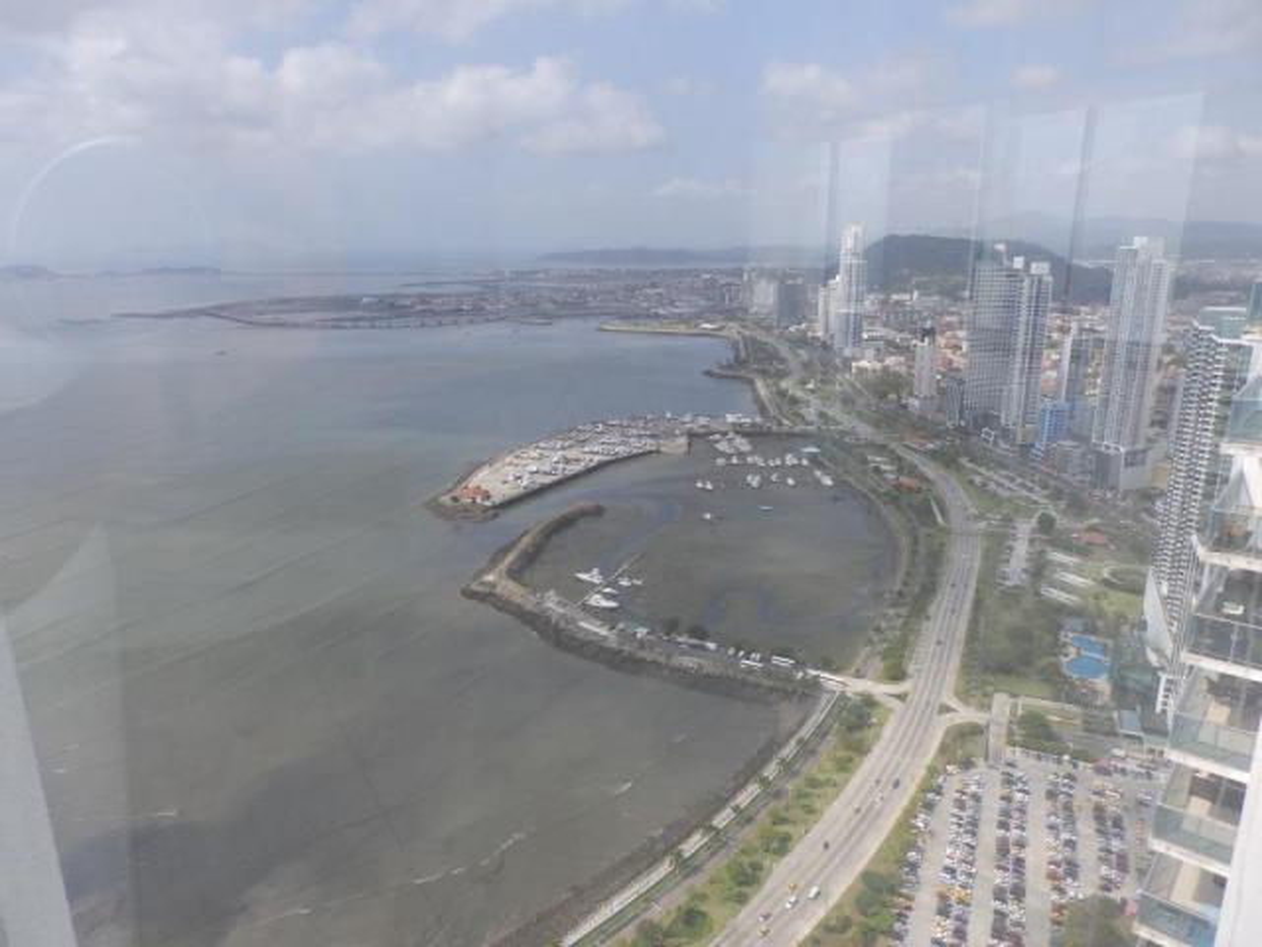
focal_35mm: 22
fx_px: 802
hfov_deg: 76.4
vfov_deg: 61.1
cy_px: 474
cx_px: 631
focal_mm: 4
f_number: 4.5
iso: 80
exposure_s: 1/160
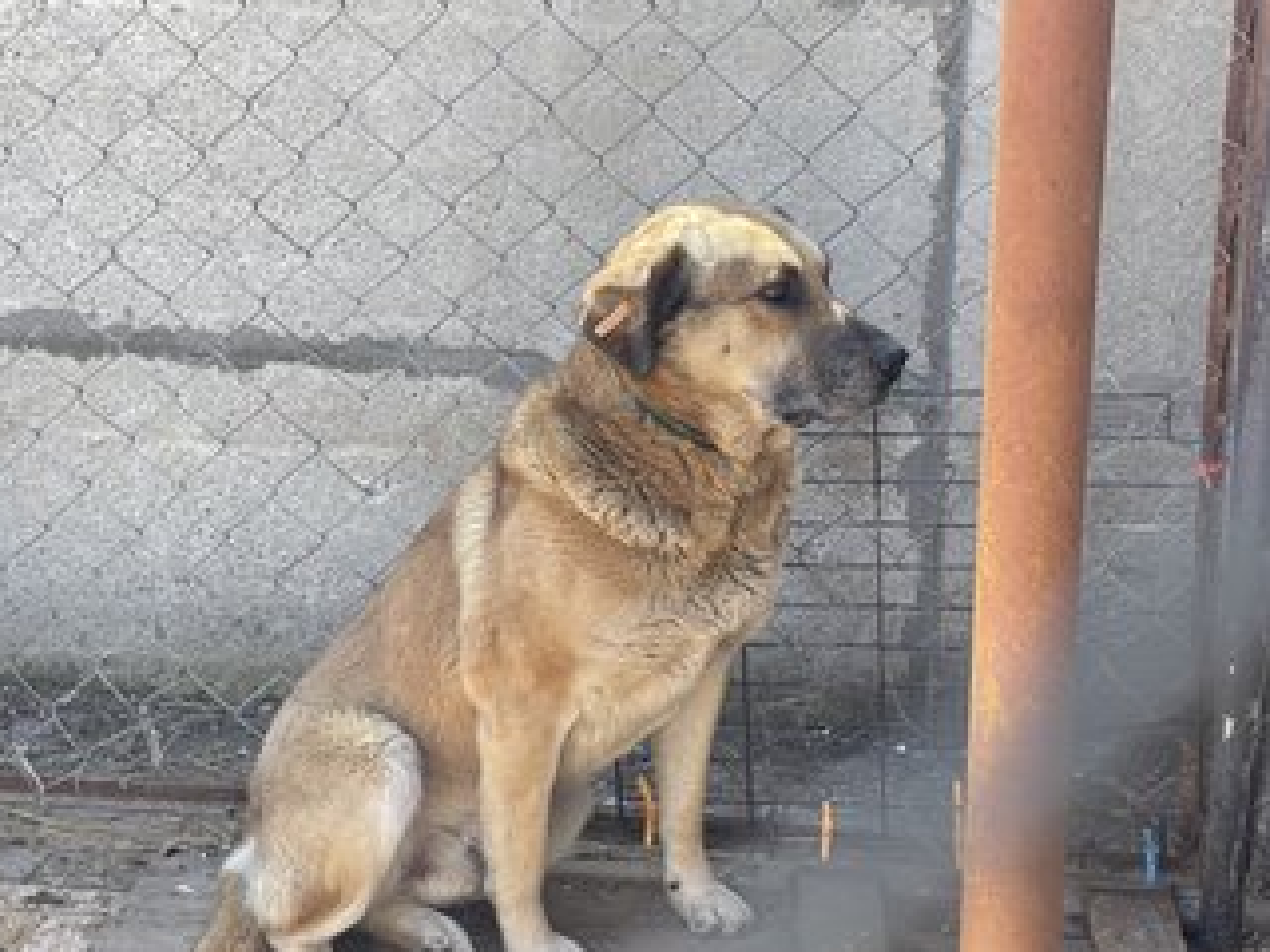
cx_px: 714
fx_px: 2385
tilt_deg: -18.1
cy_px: 575
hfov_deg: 29.8
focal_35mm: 65
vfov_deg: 22.6
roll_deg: -0.7
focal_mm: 6
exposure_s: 1/99
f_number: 2
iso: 25
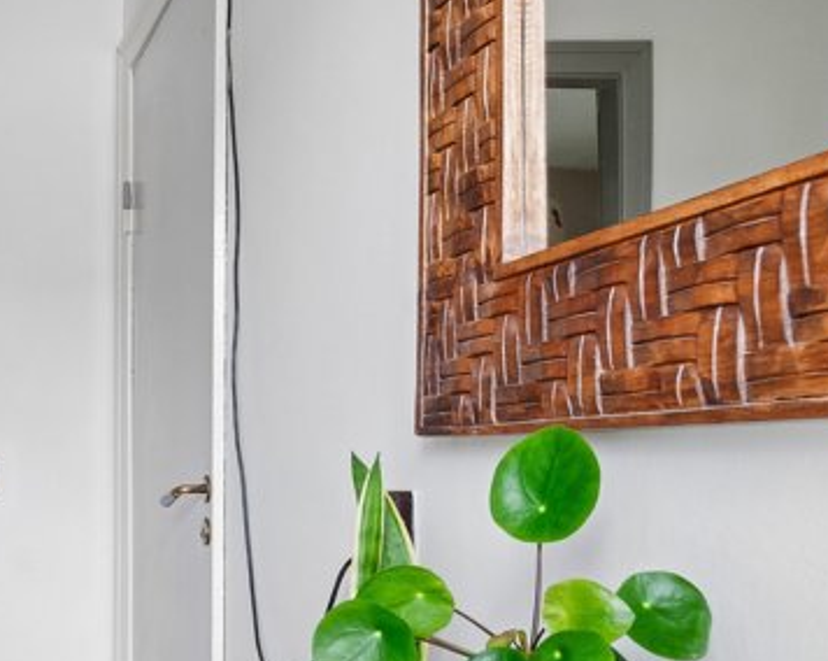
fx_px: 930
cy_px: 476
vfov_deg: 38.3
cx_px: -70
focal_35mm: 38
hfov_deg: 39.7
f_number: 10
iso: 400
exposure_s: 1/1.25
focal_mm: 12
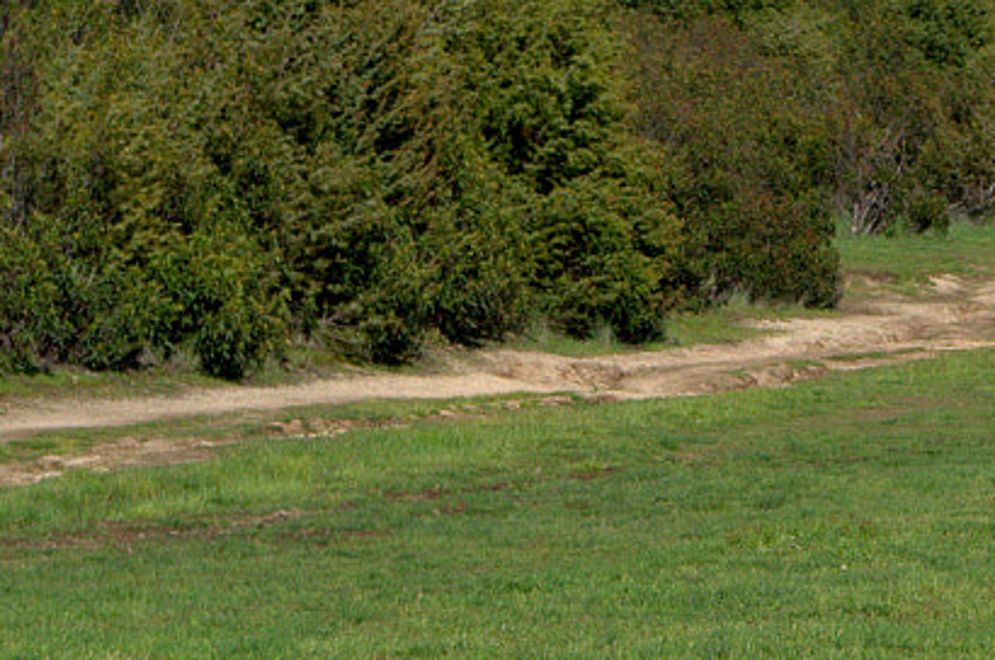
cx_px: 1626
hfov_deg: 6.3
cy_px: 110
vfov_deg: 4.3
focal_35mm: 320
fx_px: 8831
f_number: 11
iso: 200
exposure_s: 1/200
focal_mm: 55
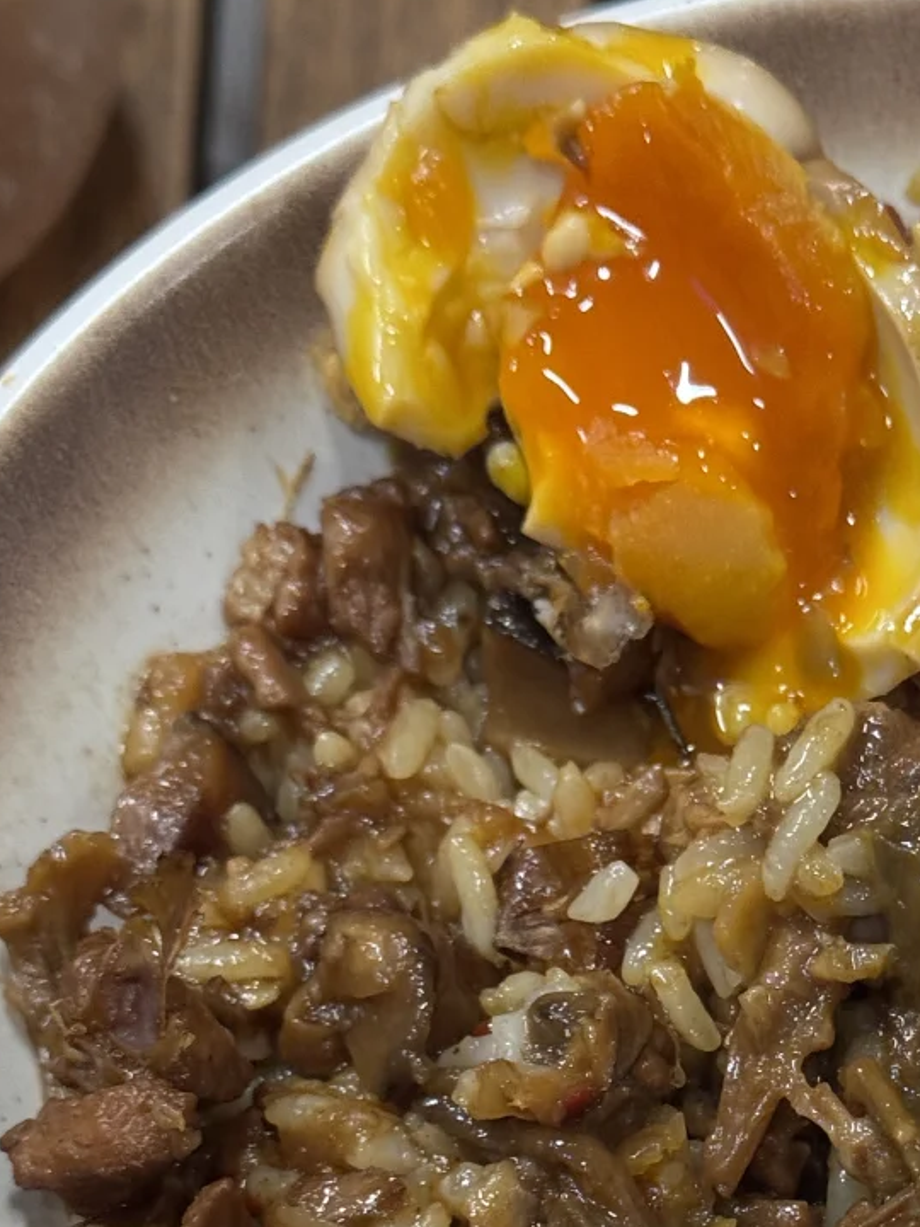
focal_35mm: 96
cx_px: 867
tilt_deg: -62.9
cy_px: 1079
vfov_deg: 20.1
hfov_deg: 15.2
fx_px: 3402
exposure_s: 1/60
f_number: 1.78
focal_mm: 6.76
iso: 200
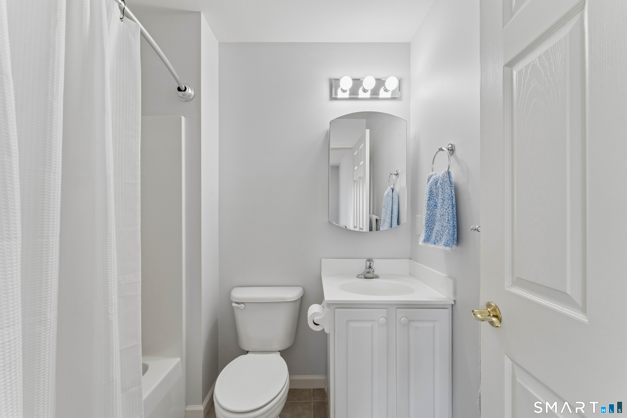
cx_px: 314
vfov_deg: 81.2
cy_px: 209
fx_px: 244
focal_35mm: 14
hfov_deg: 104.3
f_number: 13
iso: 400
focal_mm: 14
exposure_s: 1/6
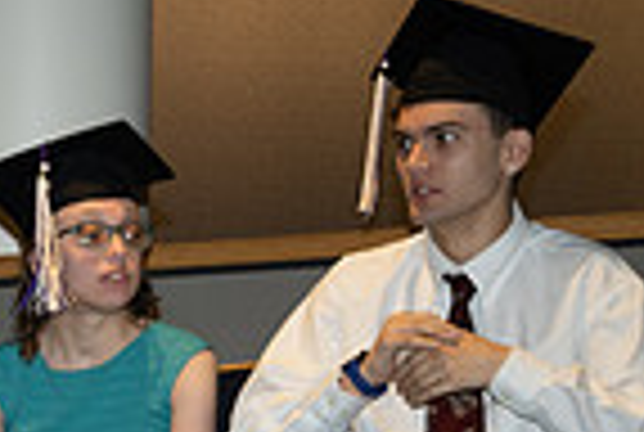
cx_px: -572
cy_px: 691
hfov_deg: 10.3
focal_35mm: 186
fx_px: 3334
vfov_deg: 7.3
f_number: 5
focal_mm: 46
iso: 1000
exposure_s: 1/125
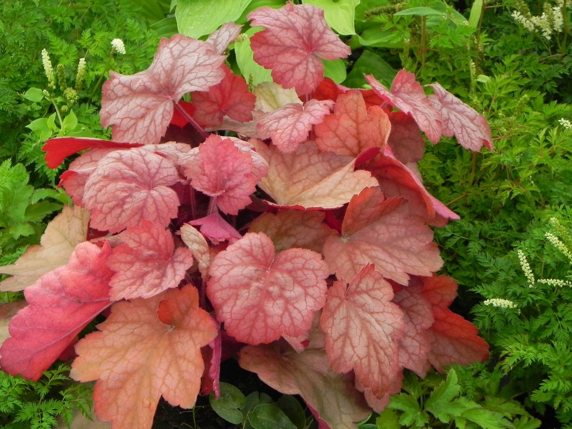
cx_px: 286
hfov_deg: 15.3
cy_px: 214
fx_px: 2131
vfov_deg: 11.5
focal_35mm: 129
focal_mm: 23
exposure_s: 1/160
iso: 160
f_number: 5.6
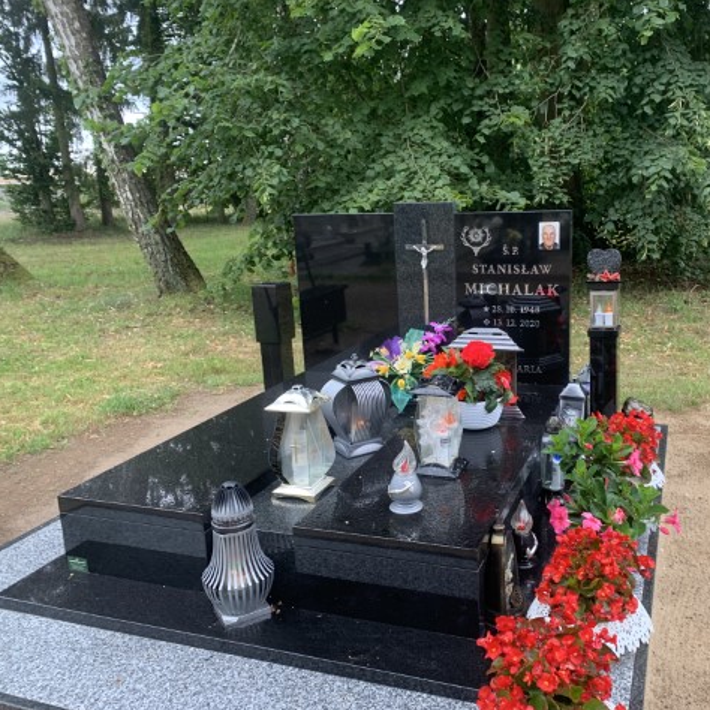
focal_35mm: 31
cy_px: 358
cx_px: 452
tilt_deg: -8.8
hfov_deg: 51.9
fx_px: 719
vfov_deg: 52.5
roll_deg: -0.7
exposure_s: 1/92
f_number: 1.8
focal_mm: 4.25
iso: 100
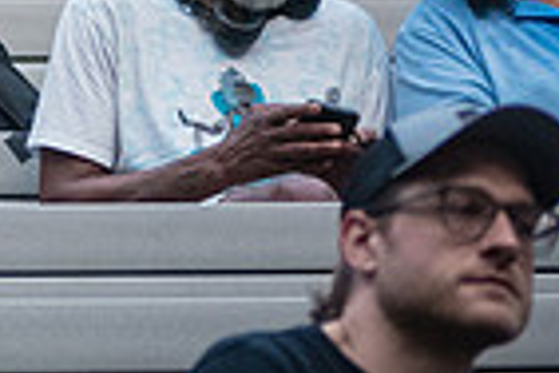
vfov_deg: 2.0
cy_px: 9
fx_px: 10760
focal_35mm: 693
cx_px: -612
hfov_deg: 3.0
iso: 3200
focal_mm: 105
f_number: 3.2
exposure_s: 1/1000
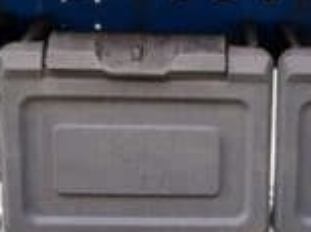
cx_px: 285
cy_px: 153
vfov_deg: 12.8
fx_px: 1032
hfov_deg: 16.9
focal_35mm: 115
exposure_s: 1/1079
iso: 50
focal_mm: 5.4
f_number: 1.8
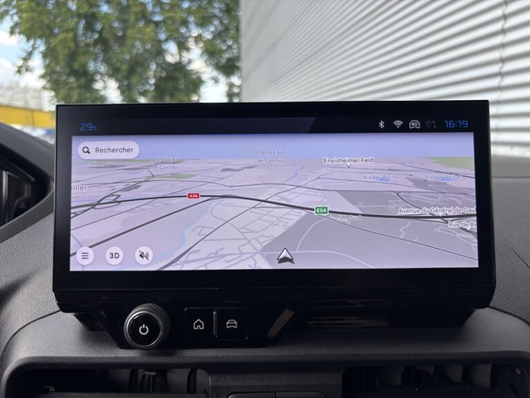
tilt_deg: -8.5
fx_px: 398
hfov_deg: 67.3
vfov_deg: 53.1
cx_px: 265
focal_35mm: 26
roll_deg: +0.5
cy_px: 199
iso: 50
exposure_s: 1/490
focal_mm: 5.96
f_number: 1.6
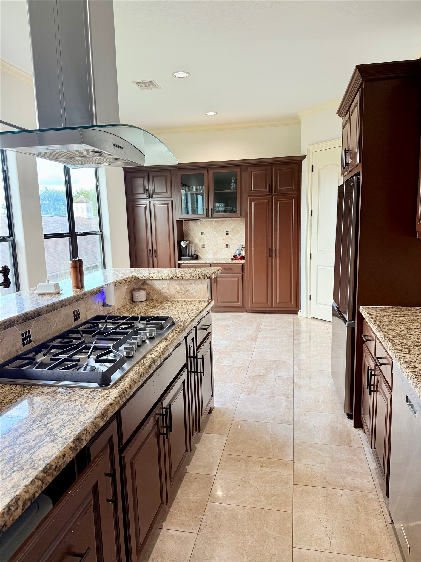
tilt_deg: -8.2
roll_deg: +1.9
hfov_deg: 56.8
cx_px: 210
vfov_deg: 71.6
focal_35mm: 24
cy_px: 281
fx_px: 389
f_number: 1.78
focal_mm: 6.76
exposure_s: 1/60
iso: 125
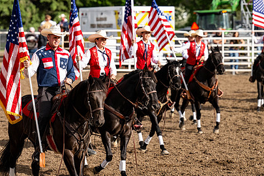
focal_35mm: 206
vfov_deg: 6.7
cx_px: 123
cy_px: 97
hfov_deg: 10.0
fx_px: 1511
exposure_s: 1/16000
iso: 1250
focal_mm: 135
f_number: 3.5
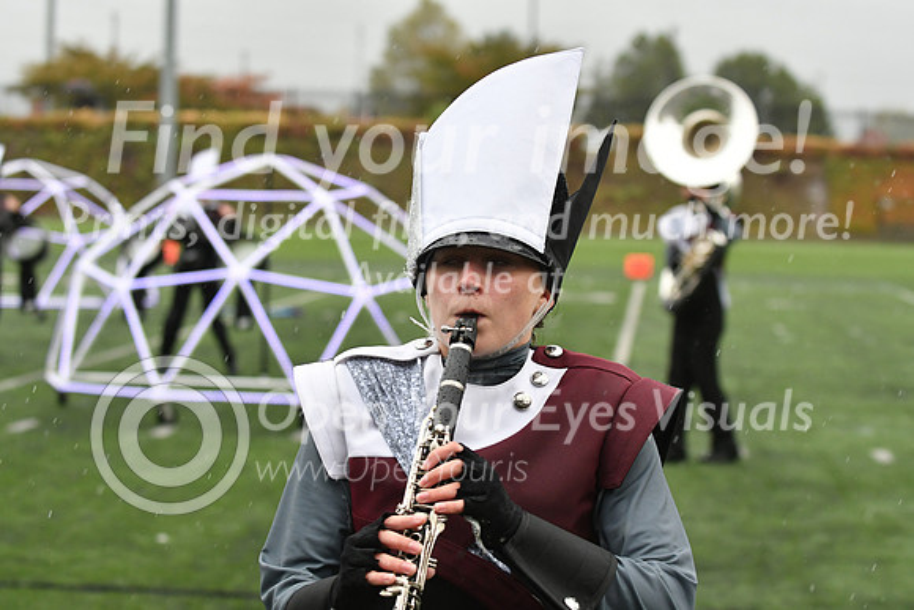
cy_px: 305
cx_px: 457
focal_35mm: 105
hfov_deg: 19.5
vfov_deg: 13.0
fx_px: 2666
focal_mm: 70
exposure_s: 1/800
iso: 1000
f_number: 4
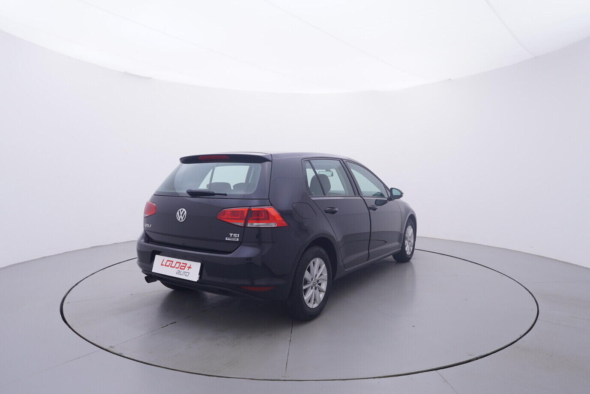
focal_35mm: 24
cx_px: 298
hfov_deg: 74.8
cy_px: 197
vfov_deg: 54.1
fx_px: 386
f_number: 5
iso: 200
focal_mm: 15
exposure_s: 1/80
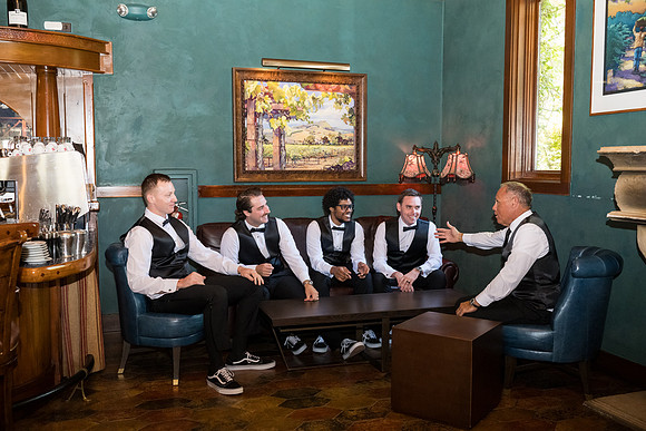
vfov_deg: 37.9
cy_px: 216
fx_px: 628
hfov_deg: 54.4
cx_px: 323
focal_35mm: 35
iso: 5000
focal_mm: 35
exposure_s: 1/320
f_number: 4
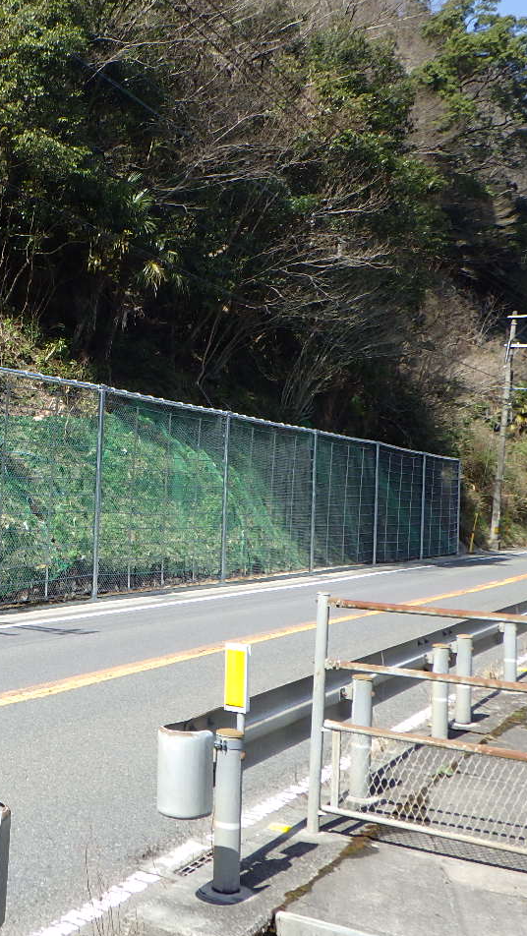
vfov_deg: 49.4
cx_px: -45
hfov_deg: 26.8
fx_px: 1018
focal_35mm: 41
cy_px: 467
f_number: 4.2
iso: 125
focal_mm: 5
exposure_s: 1/500
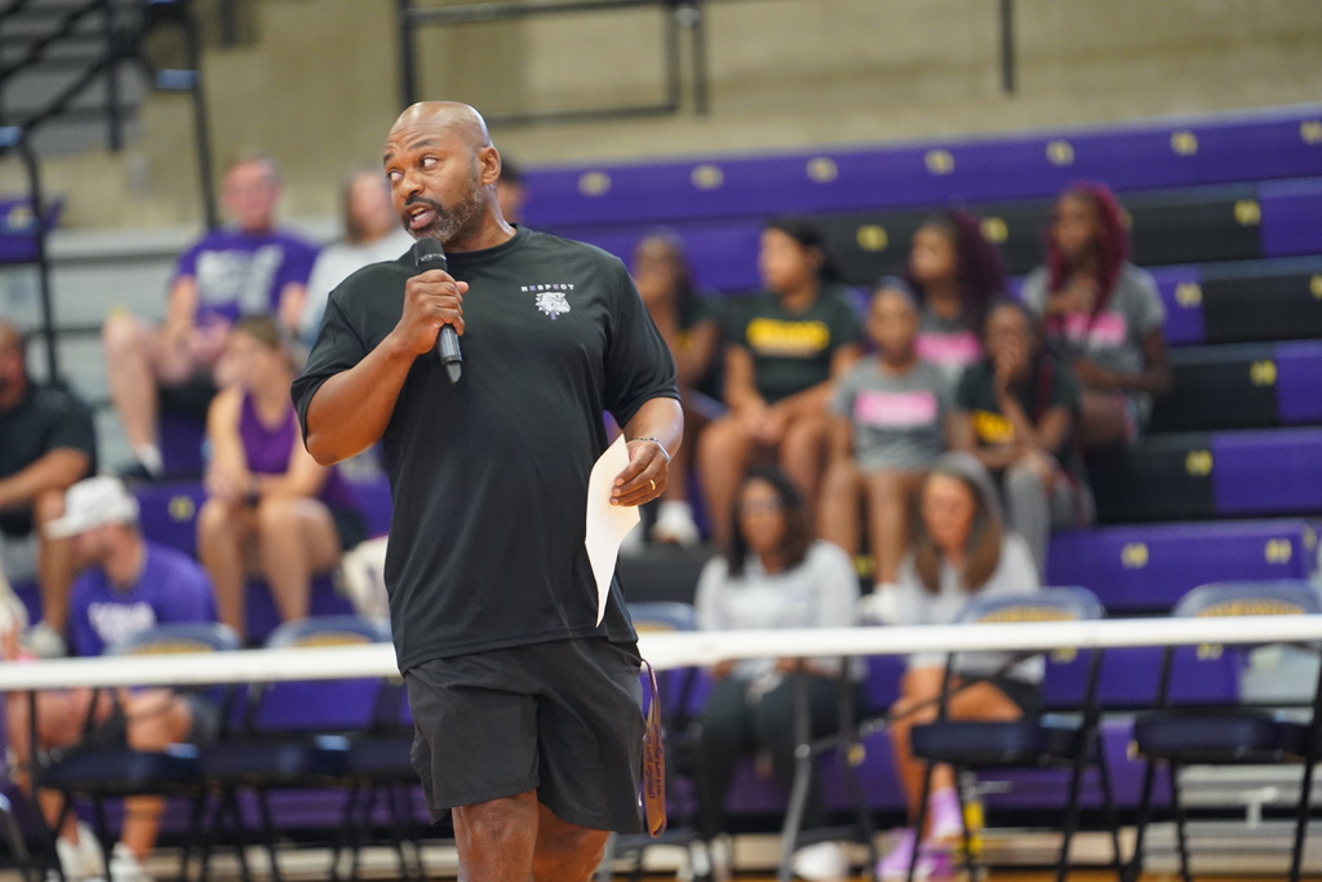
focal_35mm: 198
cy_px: 441
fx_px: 7272
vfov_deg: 6.9
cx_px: 661
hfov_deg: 10.4
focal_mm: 198
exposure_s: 1/200
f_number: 2.8
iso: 3200
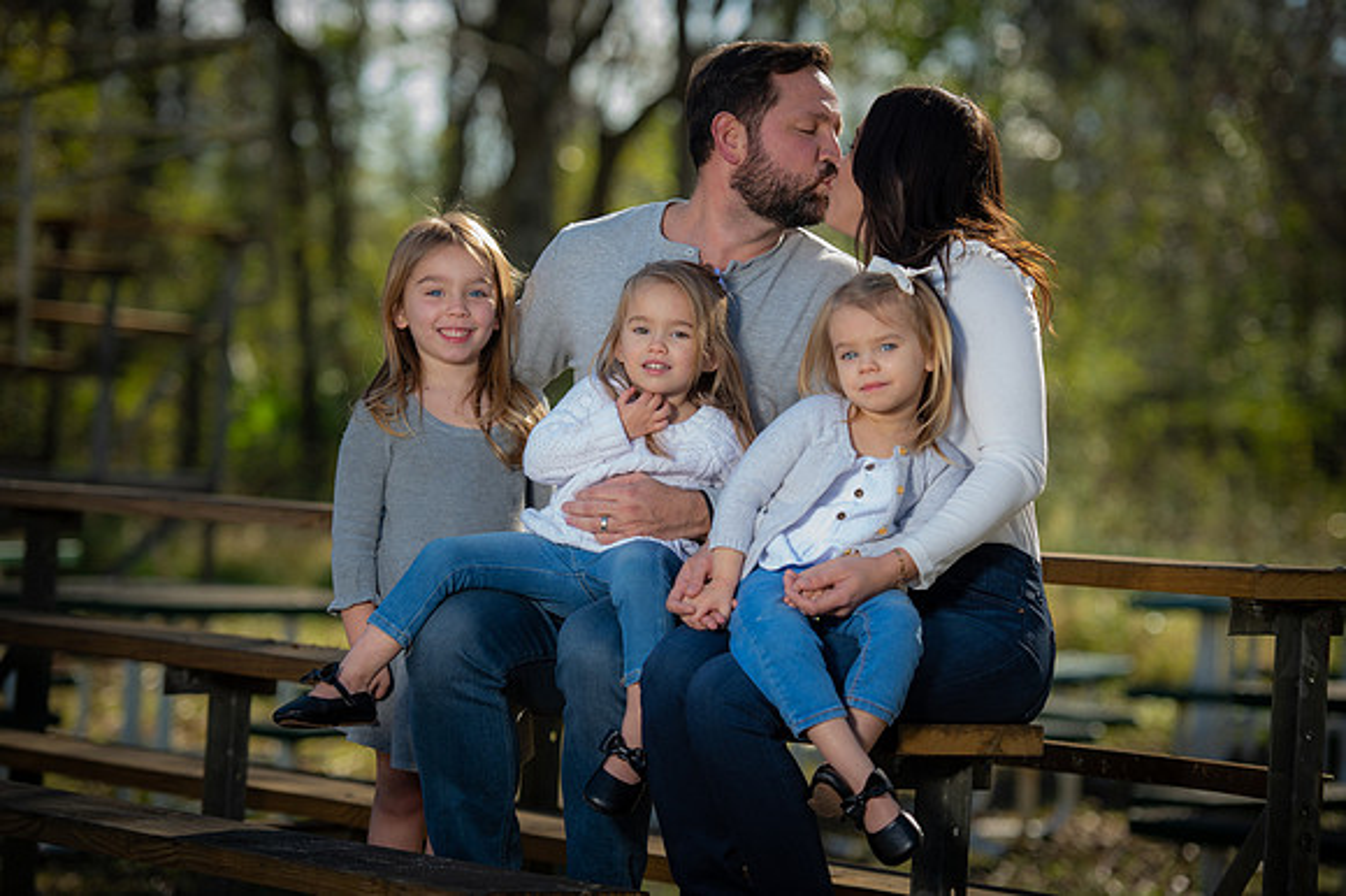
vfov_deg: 11.2
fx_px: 4559
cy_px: 448
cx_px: 673
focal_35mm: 122
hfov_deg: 16.8
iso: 50
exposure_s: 1/250
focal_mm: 122
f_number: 2.8
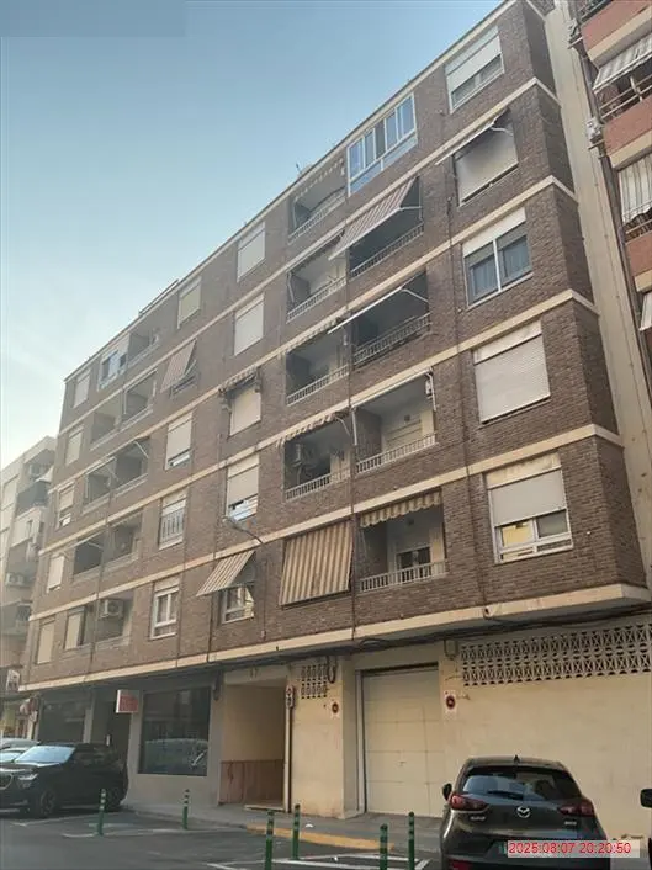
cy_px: 435
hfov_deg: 48.2
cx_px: 326
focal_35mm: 29
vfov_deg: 61.7
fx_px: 729
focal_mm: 3
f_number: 1.8
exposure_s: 1/240
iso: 16
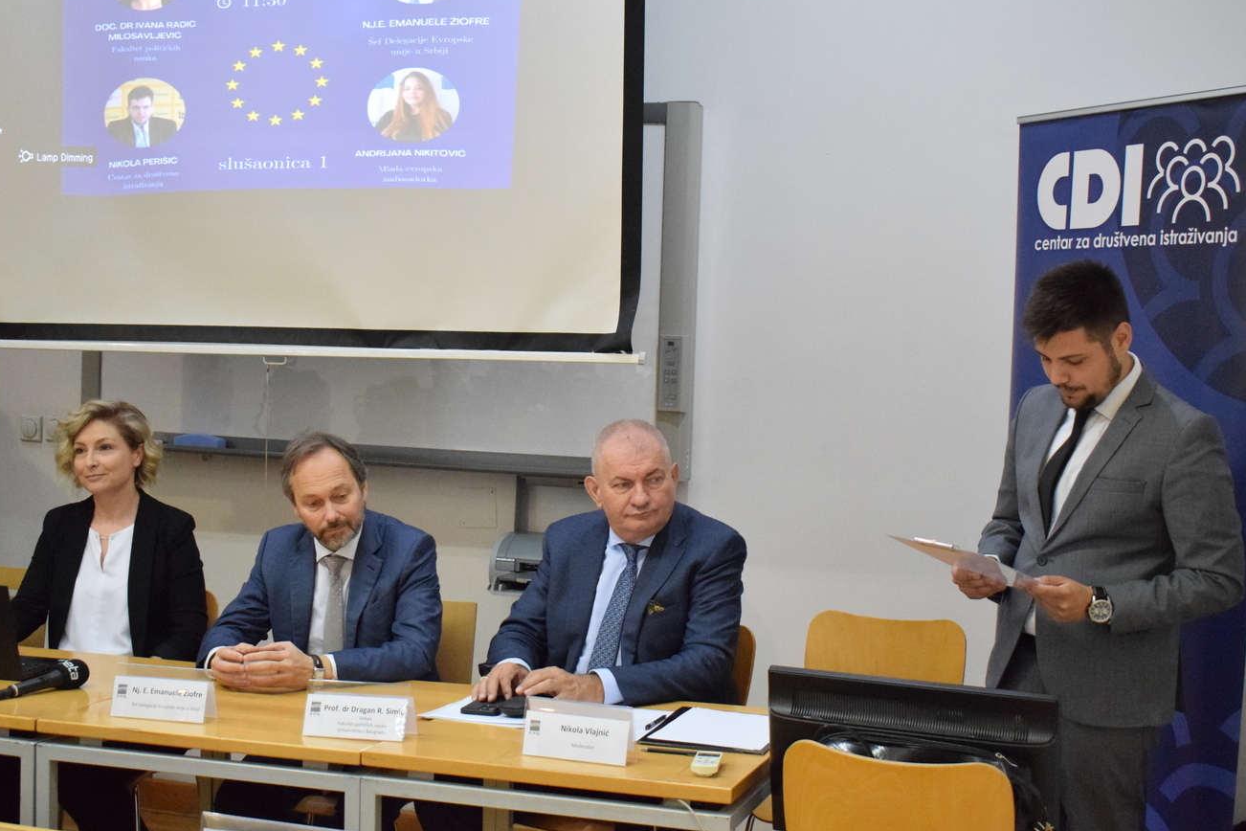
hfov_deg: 37.1
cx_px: 617
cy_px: 407
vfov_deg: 25.3
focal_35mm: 54
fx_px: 1854
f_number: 4.2
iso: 3200
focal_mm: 31
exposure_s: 1/125
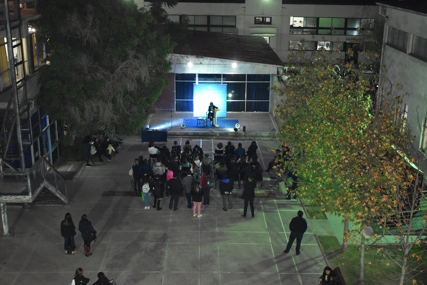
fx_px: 534
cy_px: 142
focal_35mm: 45
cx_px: 214
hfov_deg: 43.6
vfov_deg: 29.9
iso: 5000
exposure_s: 1/60
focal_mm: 30
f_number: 4.2
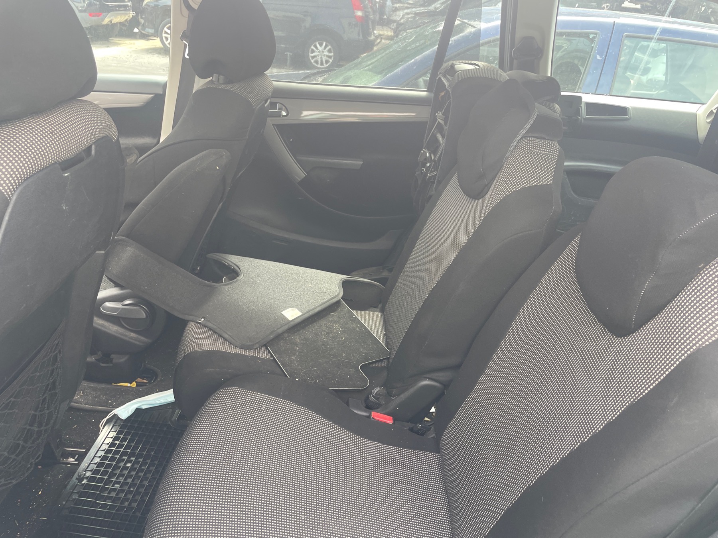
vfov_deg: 53.1
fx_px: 539
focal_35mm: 26
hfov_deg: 67.3
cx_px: 359
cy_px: 269
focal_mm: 4.2
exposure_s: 1/121
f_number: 1.6
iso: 80
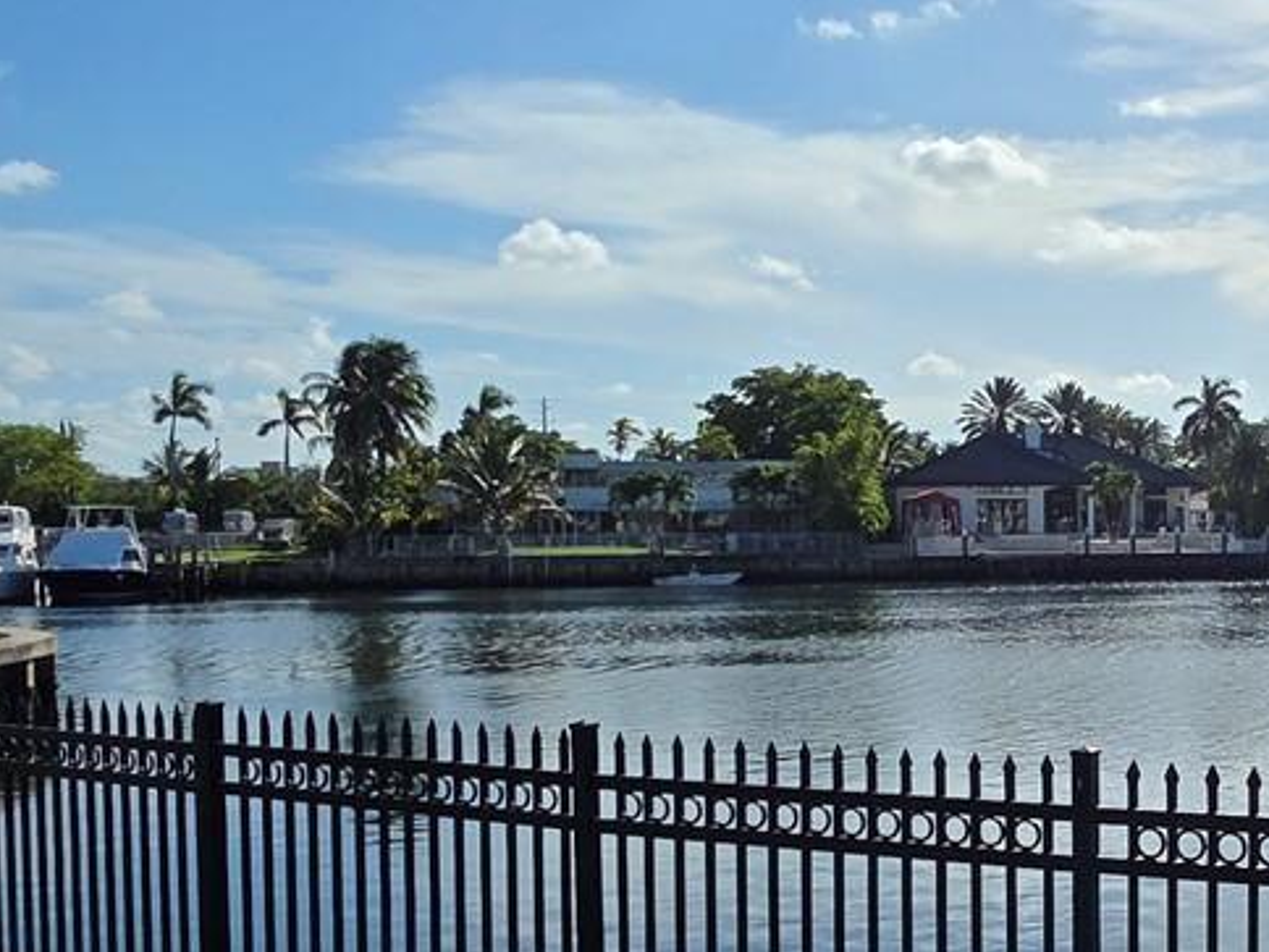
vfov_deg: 33.4
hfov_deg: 39.6
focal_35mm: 43
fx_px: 1576
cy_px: 606
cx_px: 1211
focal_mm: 2.2
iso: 40
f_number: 1.9
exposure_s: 1/5750
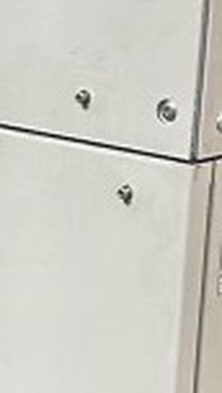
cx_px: -478
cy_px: 315
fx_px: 1834
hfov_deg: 6.3
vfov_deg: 12.2
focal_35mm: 176
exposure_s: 1/60
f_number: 1.78
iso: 160
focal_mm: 6.86
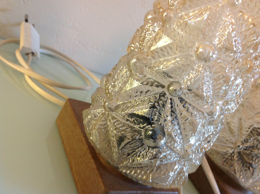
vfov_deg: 40.6
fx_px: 262
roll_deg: -30.9
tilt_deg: -18.8
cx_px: 130
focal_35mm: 35
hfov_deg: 52.7
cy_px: 97
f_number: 2.4
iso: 160
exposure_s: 1/17
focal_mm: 4.28
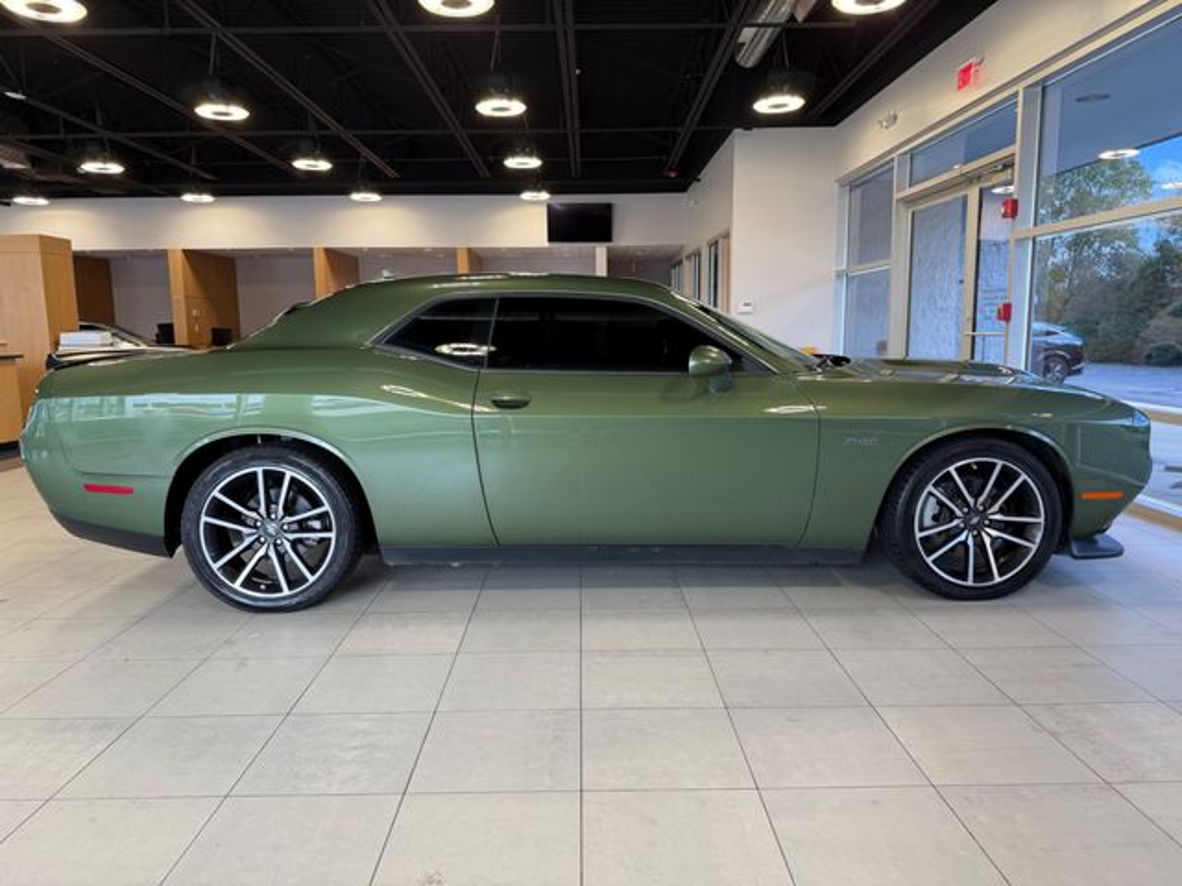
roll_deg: +0.9
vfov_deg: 56.8
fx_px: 820
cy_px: 443
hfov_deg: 71.6
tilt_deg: -7.7
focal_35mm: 24
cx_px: 591
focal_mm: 6.76
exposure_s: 1/120
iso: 80
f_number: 1.78
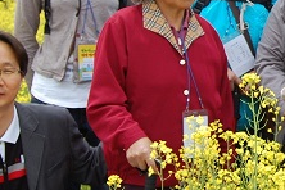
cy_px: -4
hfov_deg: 15.0
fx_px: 1045
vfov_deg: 10.3
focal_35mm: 132
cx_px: 348
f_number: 8
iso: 200
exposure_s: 1/250
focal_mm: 26
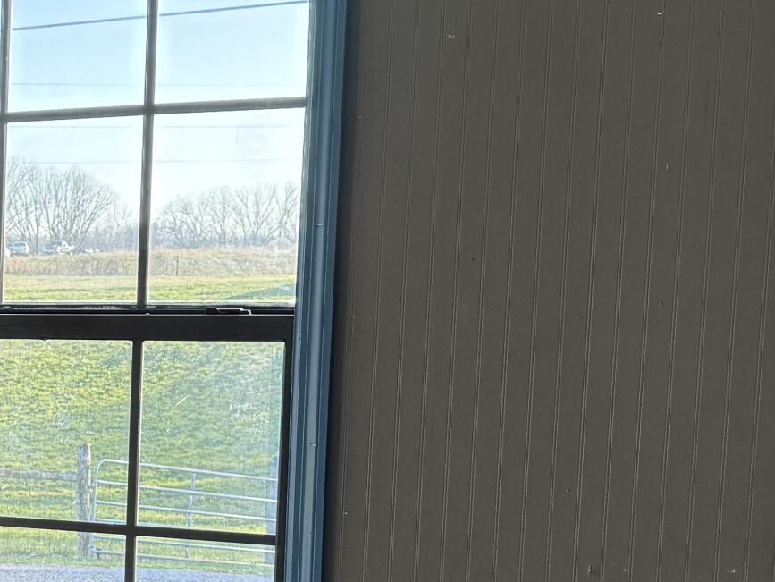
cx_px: -319
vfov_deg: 17.6
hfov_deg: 20.7
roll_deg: +0.7
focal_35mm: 83
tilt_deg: -7.1
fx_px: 1859
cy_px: 508
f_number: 1.78
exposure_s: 1/234
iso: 160
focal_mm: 6.76
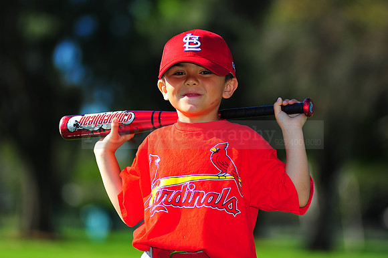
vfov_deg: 7.6
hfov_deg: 11.4
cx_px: 194
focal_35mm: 180
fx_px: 1939
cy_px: 129
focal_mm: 180
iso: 200
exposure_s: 1/1600
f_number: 3.5
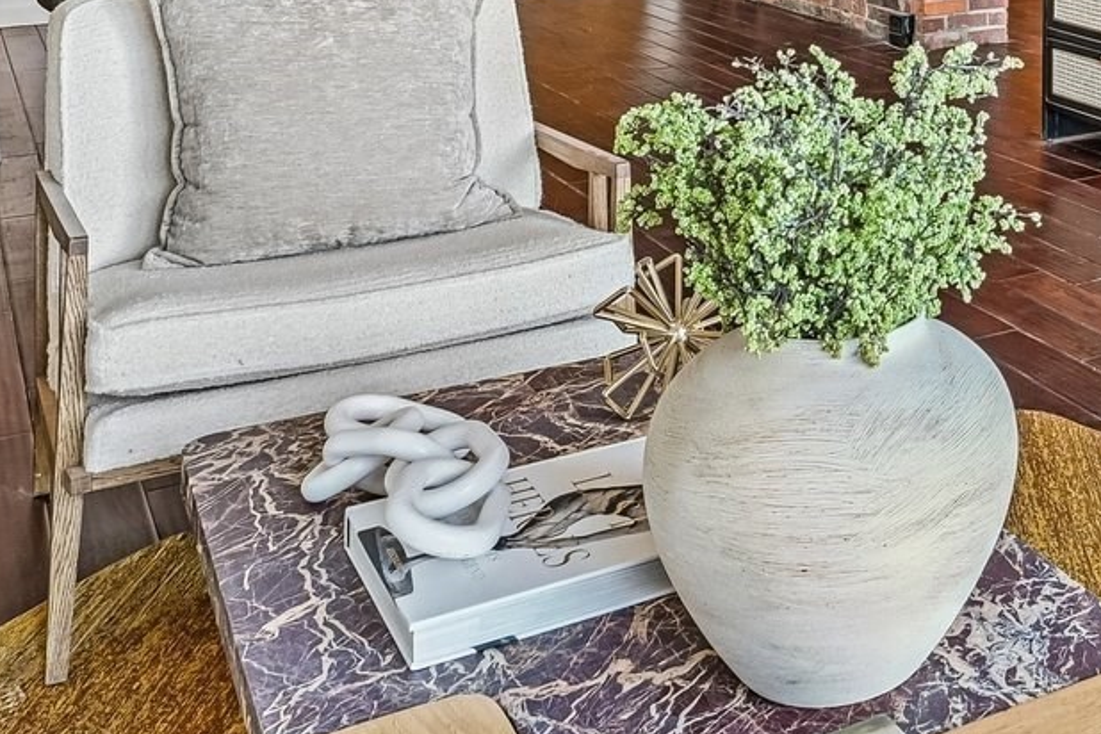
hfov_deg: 33.6
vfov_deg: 22.7
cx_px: 1153
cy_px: -231
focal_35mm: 53
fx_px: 1621
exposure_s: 1/8
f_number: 8
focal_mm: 16
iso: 400
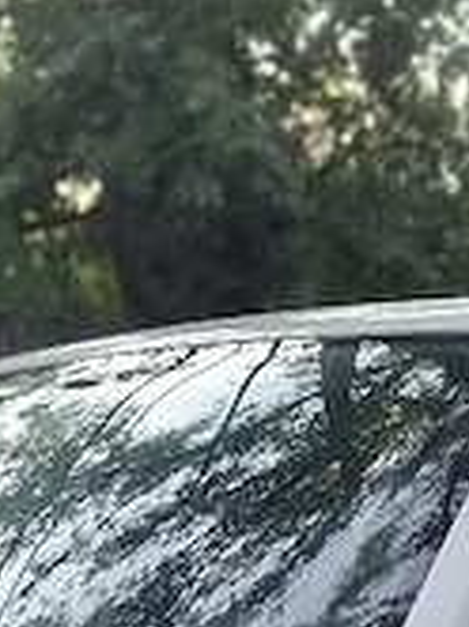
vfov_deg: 16.2
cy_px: 948
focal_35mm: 111
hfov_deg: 13.3
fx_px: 2010
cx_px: 246
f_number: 1.8
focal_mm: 5.54
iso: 50
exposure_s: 1/147
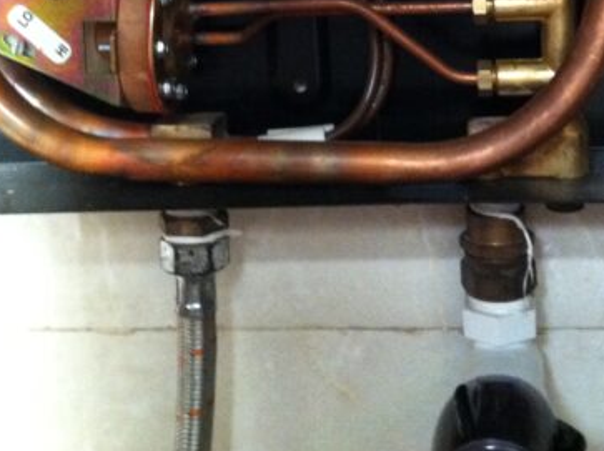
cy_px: 2
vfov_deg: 19.3
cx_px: 349
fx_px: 1289
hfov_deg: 26.3
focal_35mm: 74
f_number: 2.8
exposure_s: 1/15
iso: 800
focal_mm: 3.85
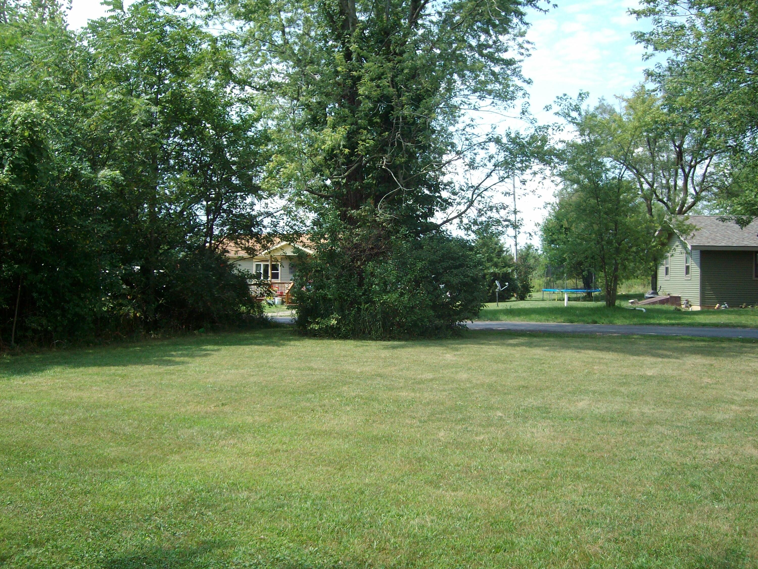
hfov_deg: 52.6
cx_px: 379
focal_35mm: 35
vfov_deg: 40.7
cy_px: 284
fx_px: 766
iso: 80
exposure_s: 1/426
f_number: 2.8
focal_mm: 5.8
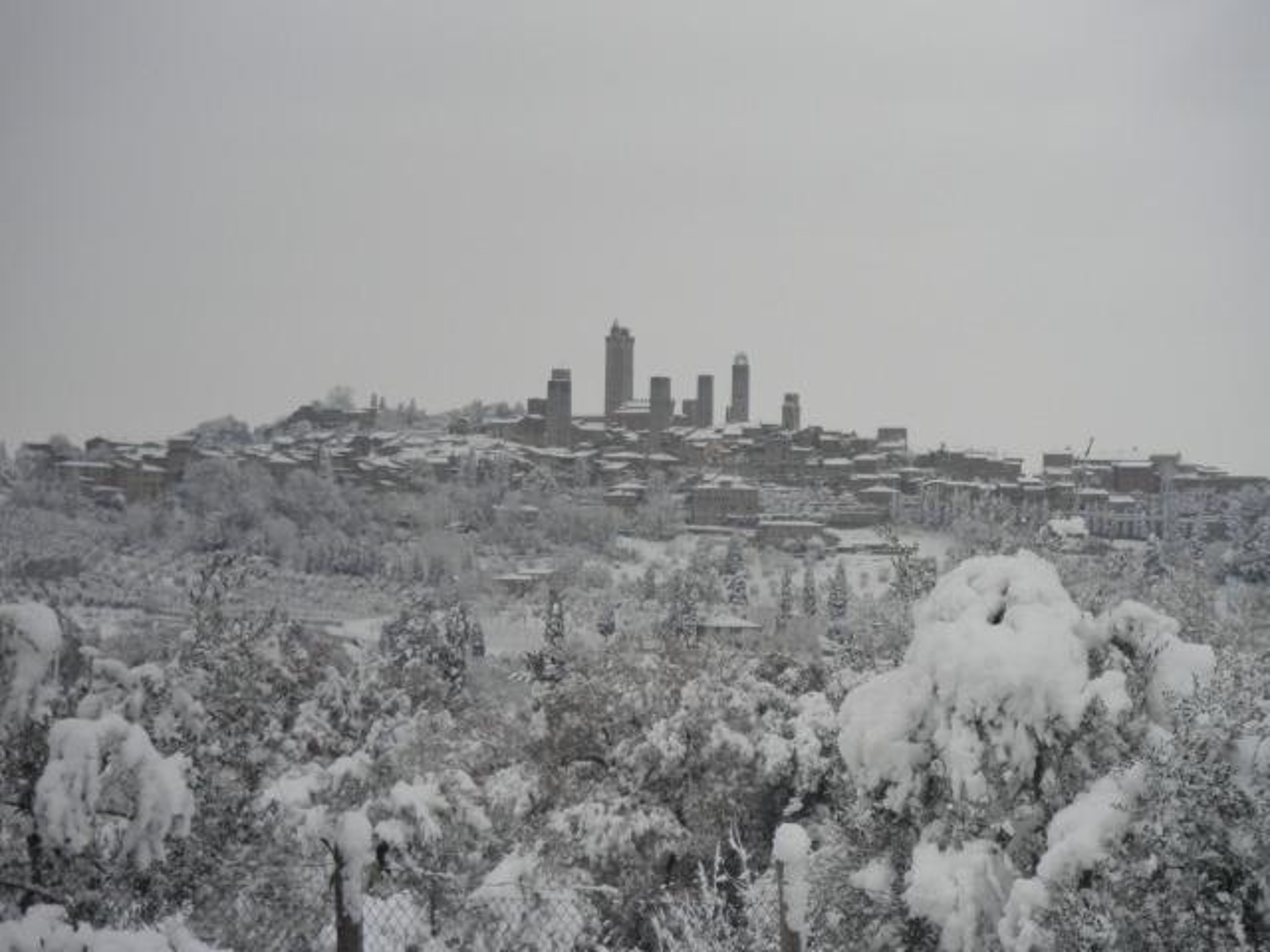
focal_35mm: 120
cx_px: 635
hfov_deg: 16.4
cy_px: 476
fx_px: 4403
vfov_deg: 12.3
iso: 64
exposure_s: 1/160
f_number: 5.8
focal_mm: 21.5
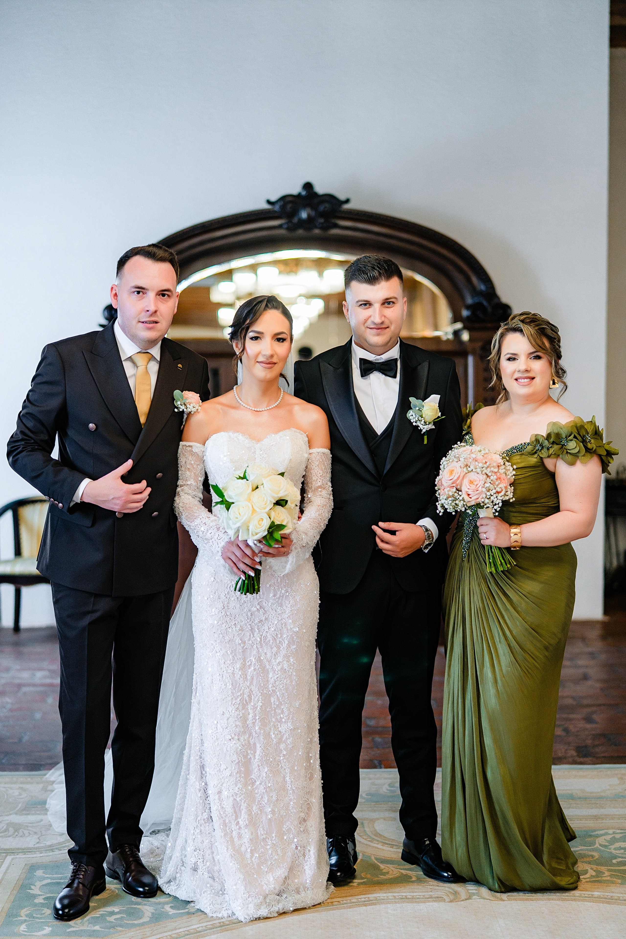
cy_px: 470
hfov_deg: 27.0
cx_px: 313
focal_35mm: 50
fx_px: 1304
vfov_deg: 39.6
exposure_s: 1/200
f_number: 1.4
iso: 800
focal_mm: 50
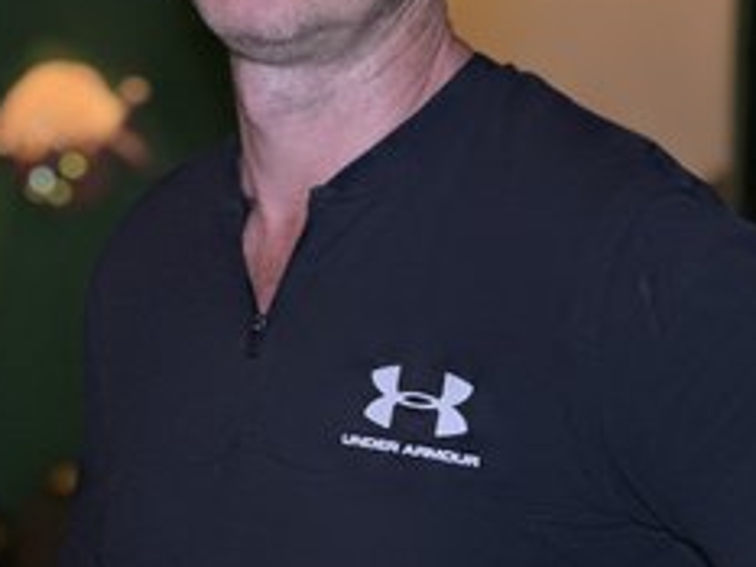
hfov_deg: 14.9
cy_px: 100
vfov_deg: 11.2
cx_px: 188
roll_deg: -0.1
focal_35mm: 132
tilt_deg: -4.7
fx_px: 2884
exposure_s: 1/14
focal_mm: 9
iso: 800
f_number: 2.8
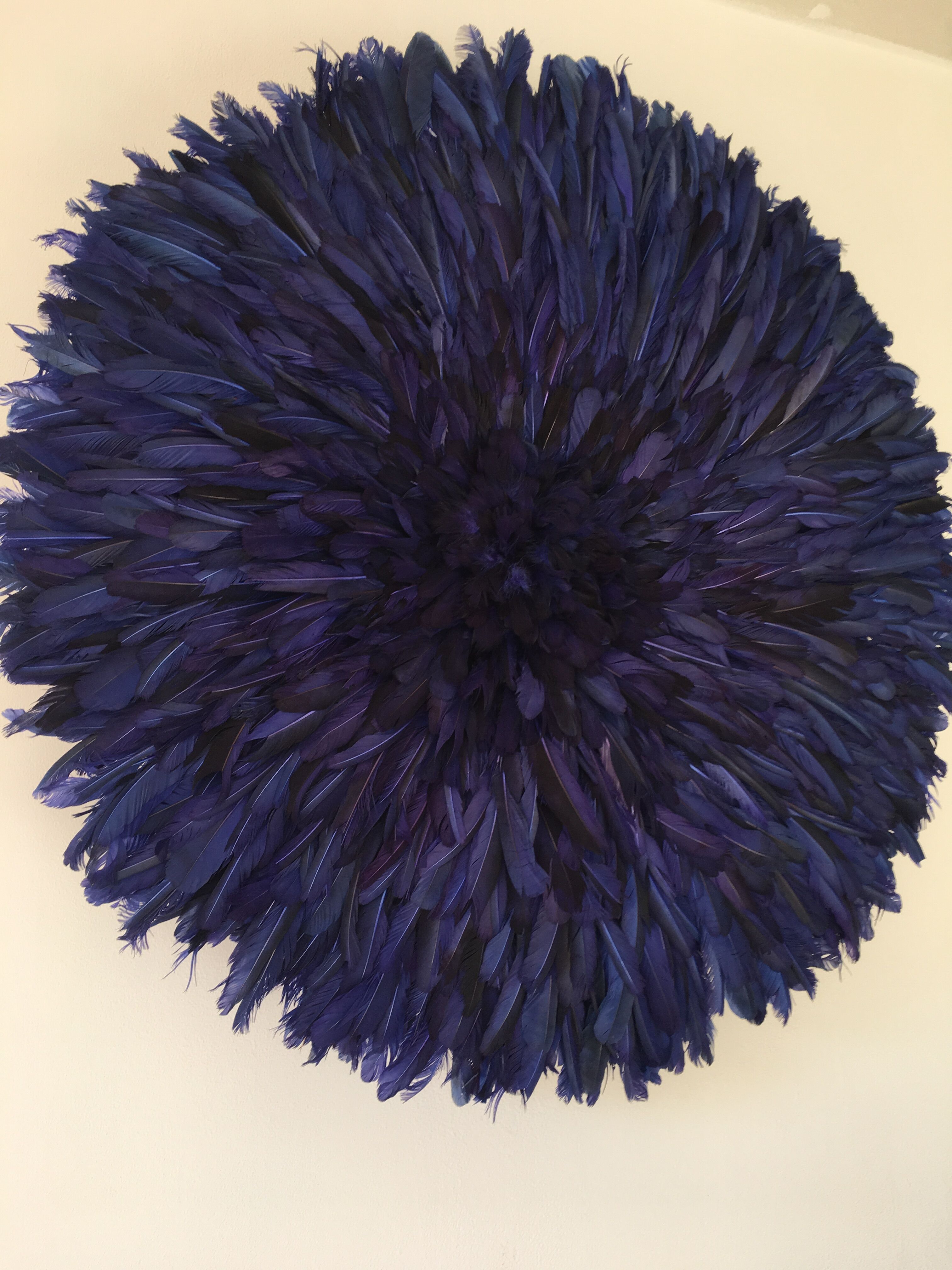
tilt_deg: +10.4
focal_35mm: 29
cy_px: 635
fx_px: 1063
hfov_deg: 48.2
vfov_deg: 61.7
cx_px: 476
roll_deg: +0.7
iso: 25
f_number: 2.2
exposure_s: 1/50
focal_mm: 4.15
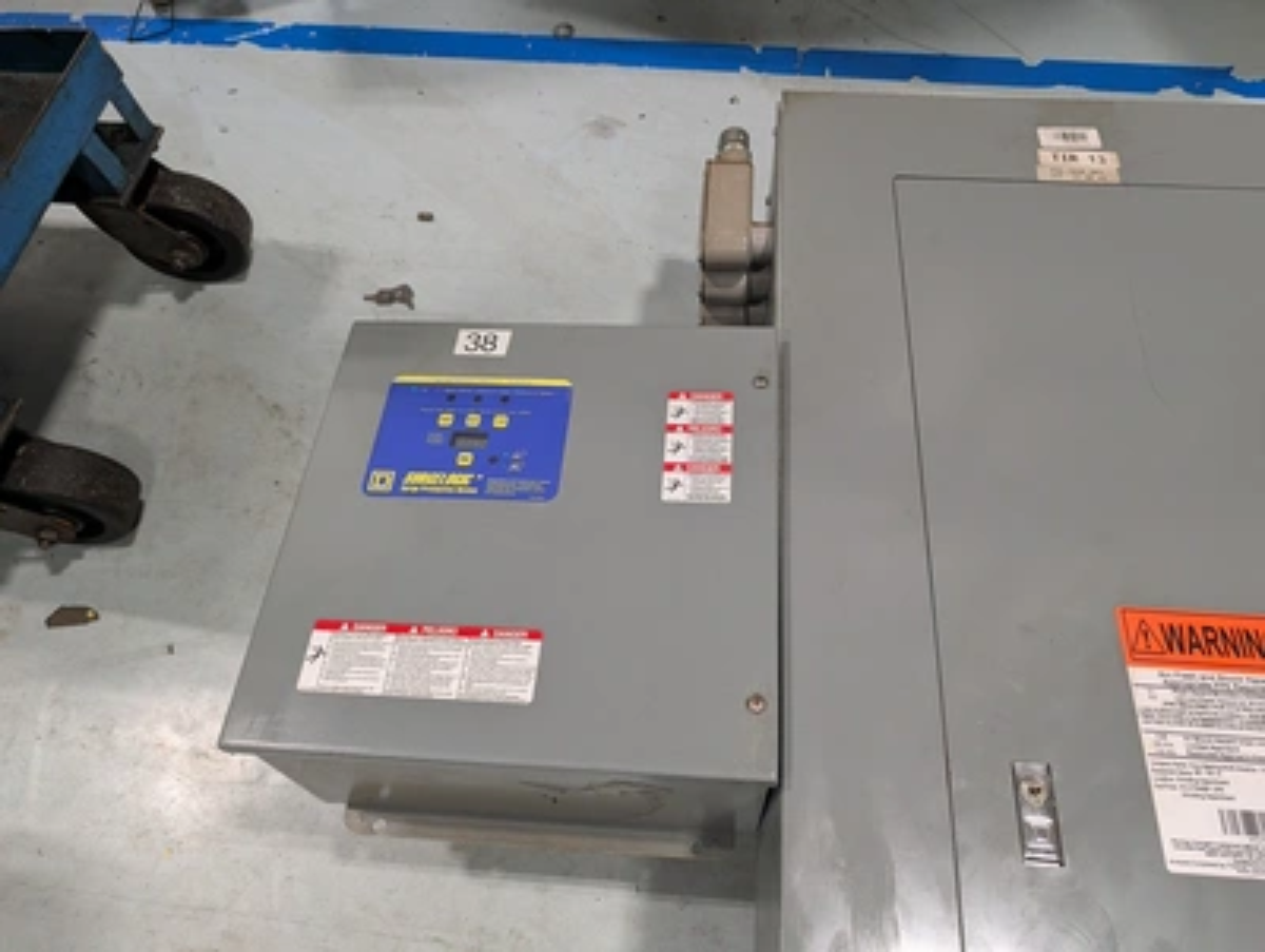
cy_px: 476
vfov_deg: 56.9
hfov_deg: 71.5
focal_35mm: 24
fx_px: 878
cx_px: 632
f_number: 1.68
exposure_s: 1/962
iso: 406
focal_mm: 6.9
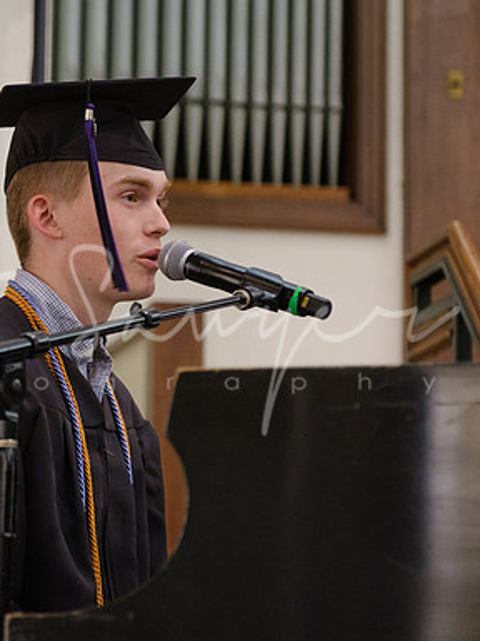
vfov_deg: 14.1
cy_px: 321
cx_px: -15
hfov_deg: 10.5
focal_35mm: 140
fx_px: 2588
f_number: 2.8
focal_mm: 55
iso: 1600
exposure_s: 1/60
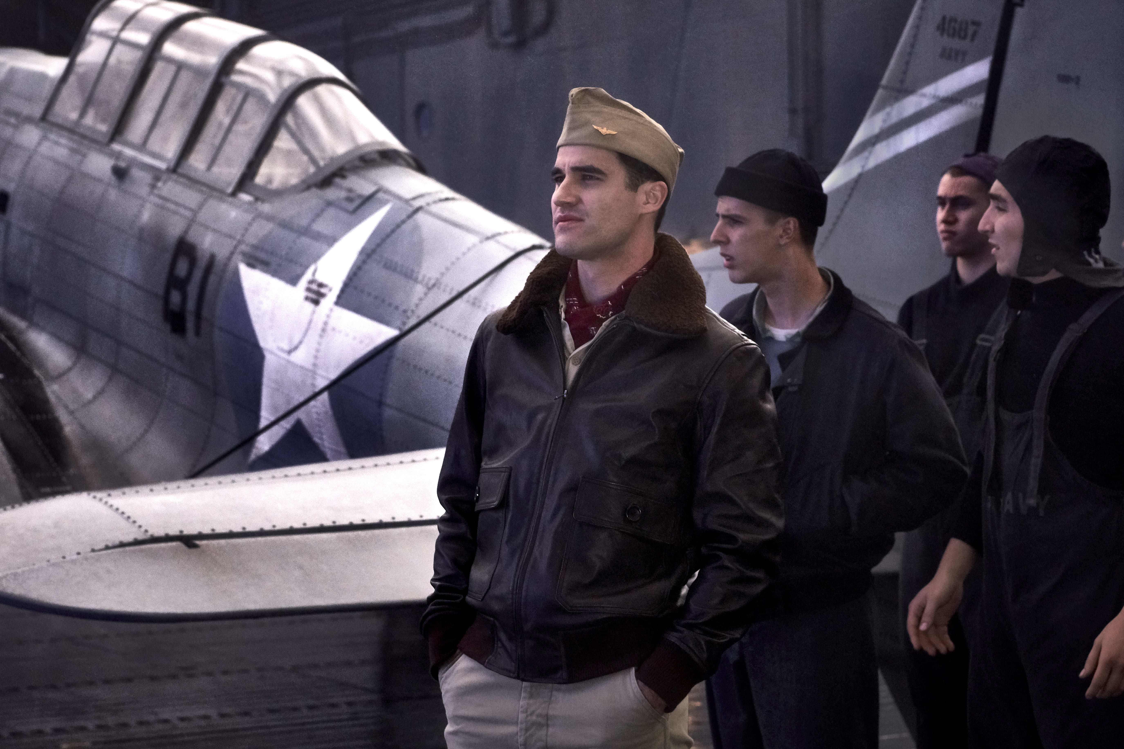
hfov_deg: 24.6
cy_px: 374
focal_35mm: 82
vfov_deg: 16.6
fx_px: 2576
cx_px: 562
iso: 2000
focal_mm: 55
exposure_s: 1/125
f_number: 5.6
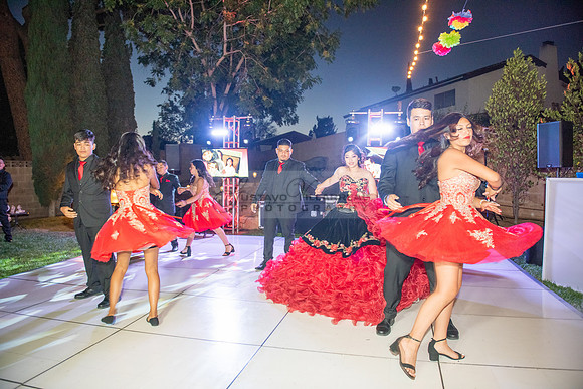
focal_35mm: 24
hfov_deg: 73.7
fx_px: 389
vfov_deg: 53.2
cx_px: 292
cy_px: 194
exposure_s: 1/100
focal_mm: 24
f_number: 3.2
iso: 1600
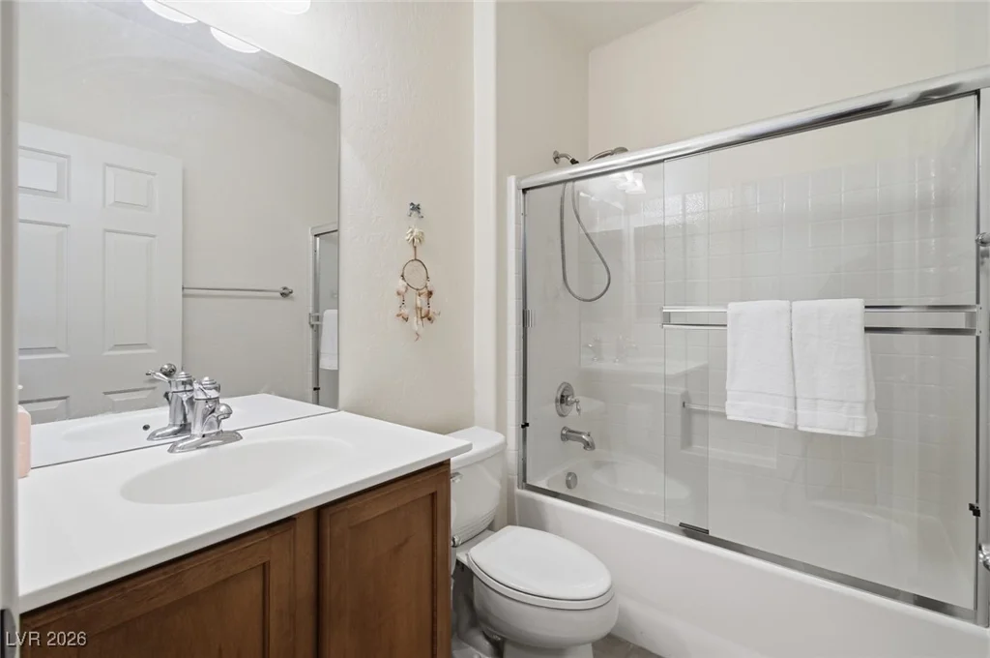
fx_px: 412
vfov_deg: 77.2
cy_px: 329
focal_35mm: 15
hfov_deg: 100.5
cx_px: 495
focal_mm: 10
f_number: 9
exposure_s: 1/30
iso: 250
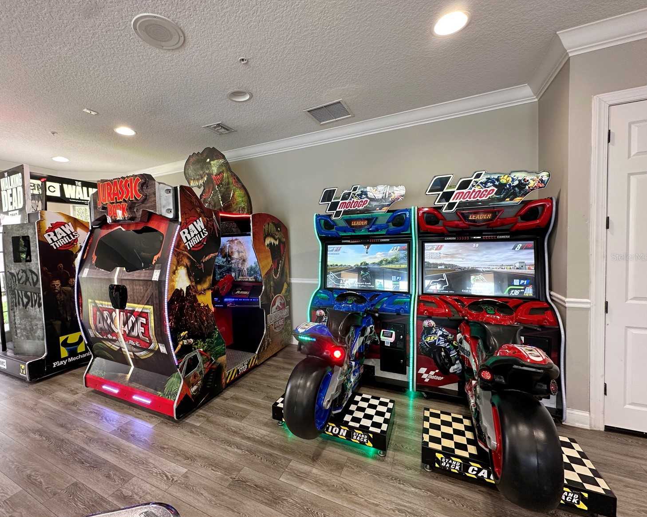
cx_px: 298
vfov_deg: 84.0
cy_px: 257
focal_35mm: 15
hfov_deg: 96.6
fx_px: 287
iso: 160
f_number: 2.2
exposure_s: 1/59
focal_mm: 2.22
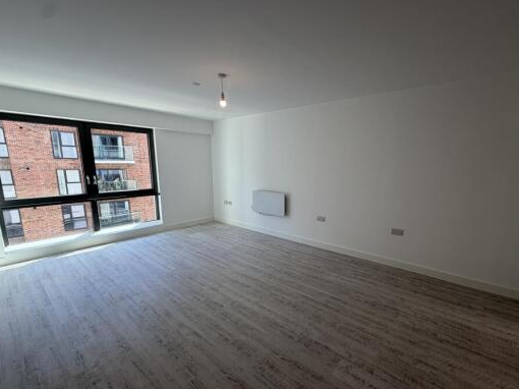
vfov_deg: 78.0
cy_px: 204
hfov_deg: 94.3
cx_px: 283
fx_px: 240
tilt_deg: -10.0
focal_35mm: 16
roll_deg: +0.0
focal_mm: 2.22
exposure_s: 1/100
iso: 32
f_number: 2.2
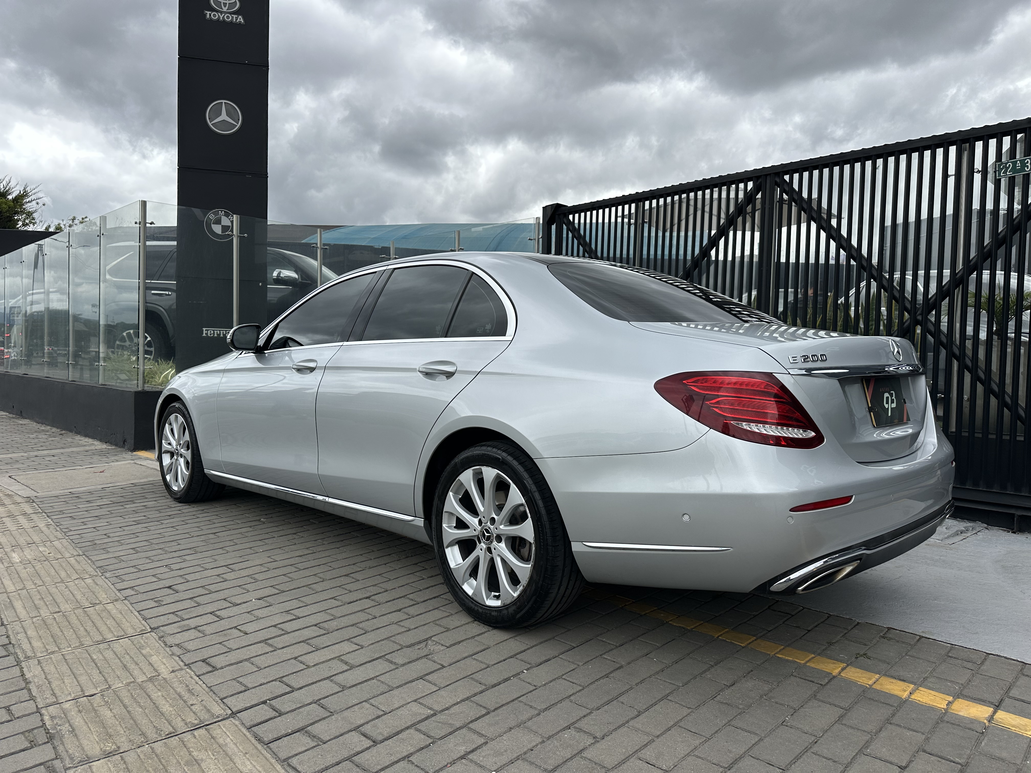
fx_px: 715
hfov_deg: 71.6
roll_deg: -1.2
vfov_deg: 56.8
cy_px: 386
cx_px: 516
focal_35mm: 24
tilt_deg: -1.5
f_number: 1.78
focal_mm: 6.86
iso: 80
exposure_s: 1/4016
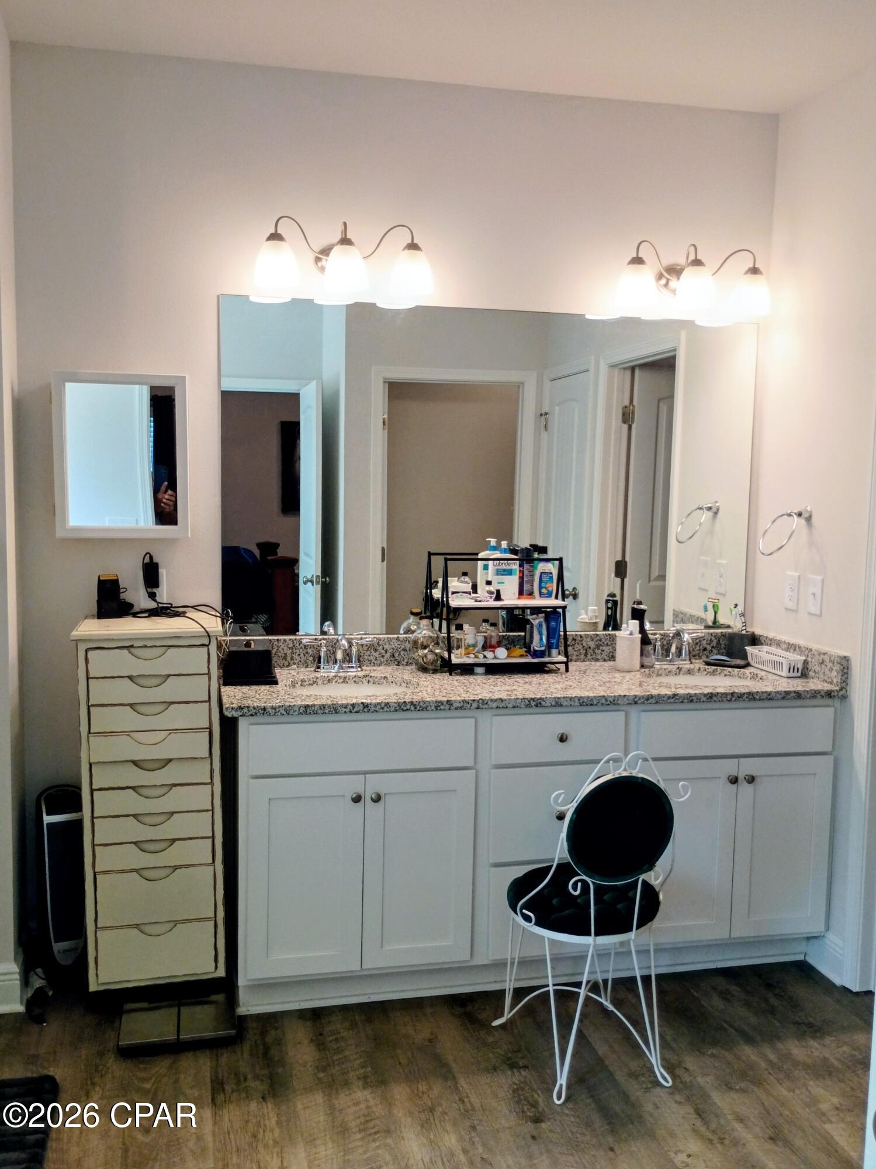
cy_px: 584
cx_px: 438
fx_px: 979
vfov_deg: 61.7
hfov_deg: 48.2
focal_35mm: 29
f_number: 1.8
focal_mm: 4.27
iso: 225
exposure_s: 1/60
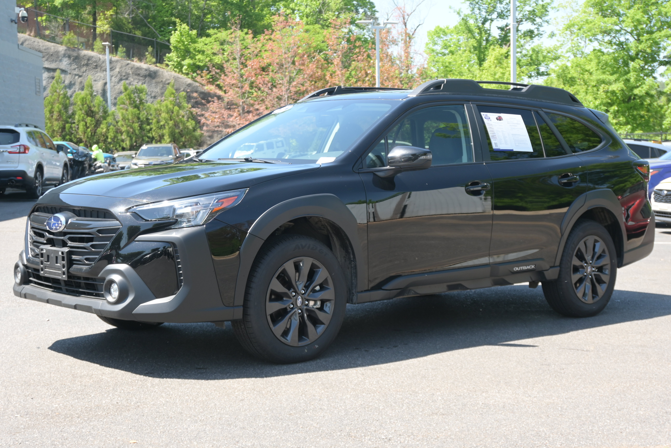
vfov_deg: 25.1
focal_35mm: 54
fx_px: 1006
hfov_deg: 36.9
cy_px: 224
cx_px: 336
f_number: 5.3
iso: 200
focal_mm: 36
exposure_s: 1/250
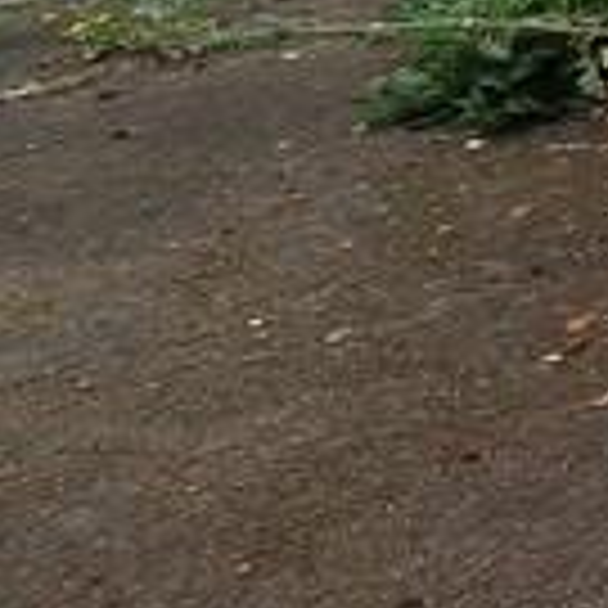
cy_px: -401
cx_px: 1792
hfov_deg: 11.8
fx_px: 1351
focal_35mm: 68
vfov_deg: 20.2
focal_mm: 1.74
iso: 40
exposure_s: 1/558
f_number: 2.2
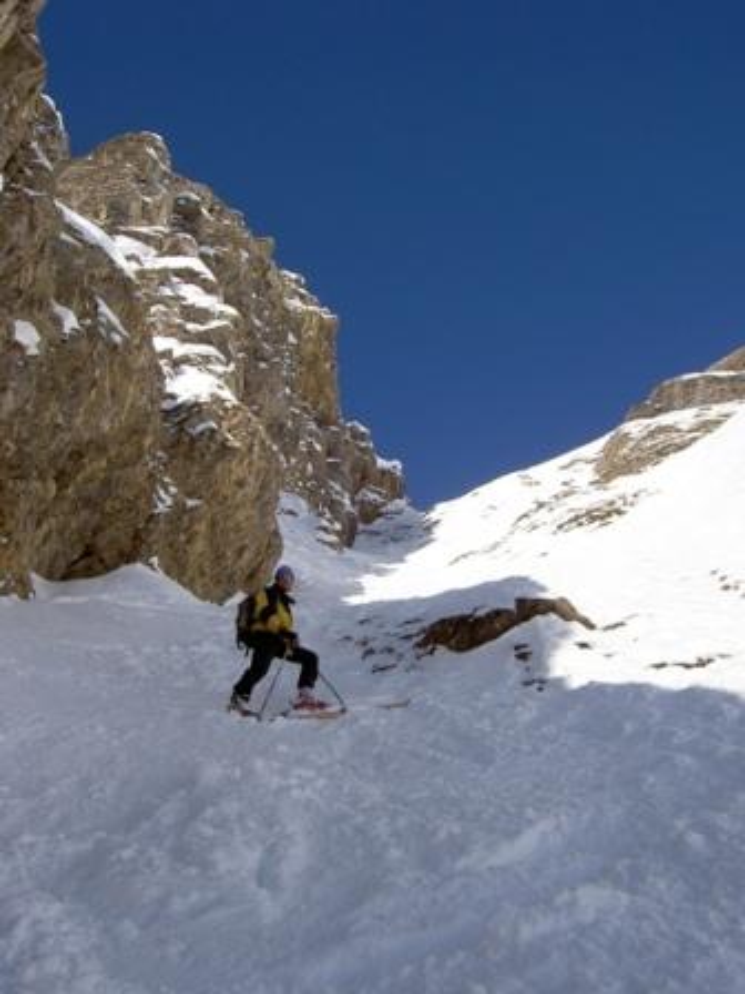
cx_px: 372
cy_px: 497
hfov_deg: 41.8
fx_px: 976
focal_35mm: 34
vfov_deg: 54.0
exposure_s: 1/640
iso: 50
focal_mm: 5.6
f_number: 4.7
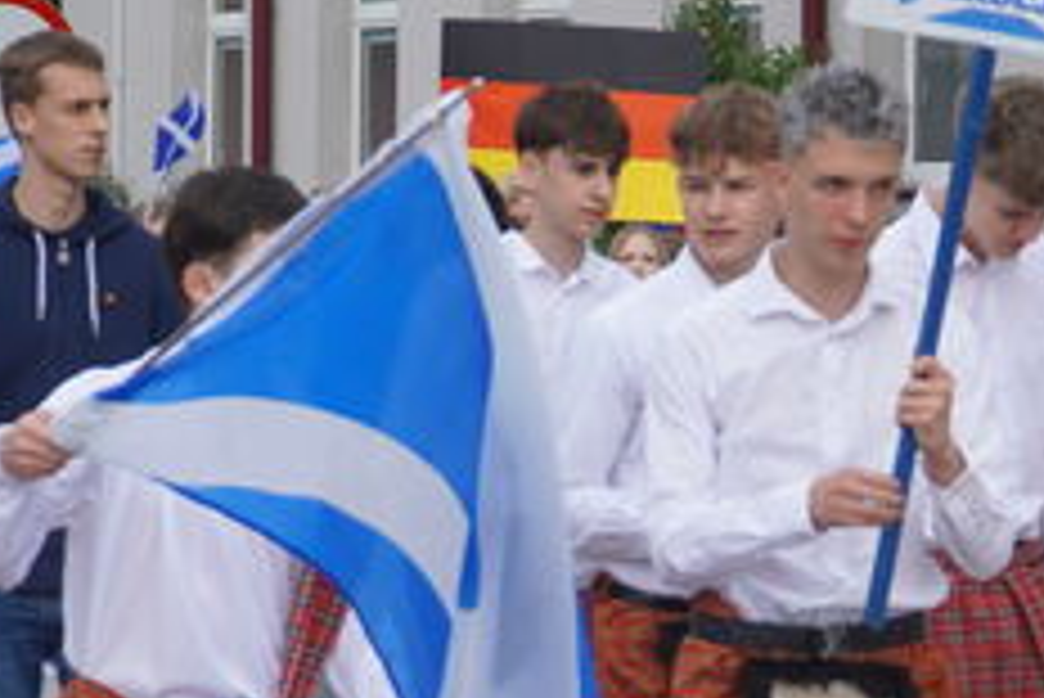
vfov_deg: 9.2
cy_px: 583
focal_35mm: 150
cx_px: 720
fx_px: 4344
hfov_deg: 13.7
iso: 100
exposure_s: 1/640
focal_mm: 29
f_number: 4.5
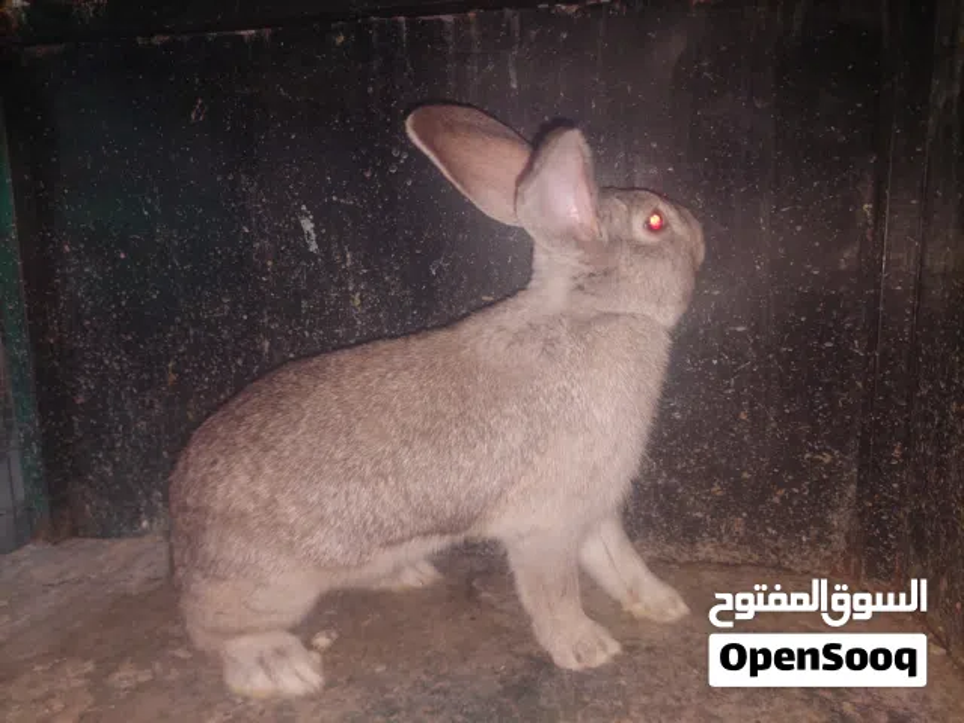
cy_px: 362
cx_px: 482
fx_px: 668
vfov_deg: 56.8
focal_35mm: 24
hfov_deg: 71.6
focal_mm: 5.23
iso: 400
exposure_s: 1/50
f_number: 1.8
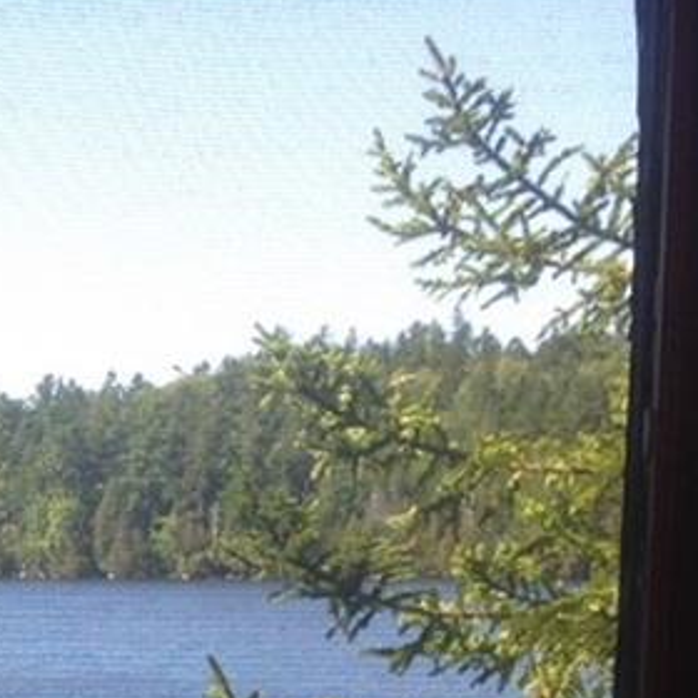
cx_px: -337
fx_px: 2578
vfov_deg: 14.9
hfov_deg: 14.4
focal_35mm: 113
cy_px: 845
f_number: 2.4
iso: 50
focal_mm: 4.28
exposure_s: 1/340
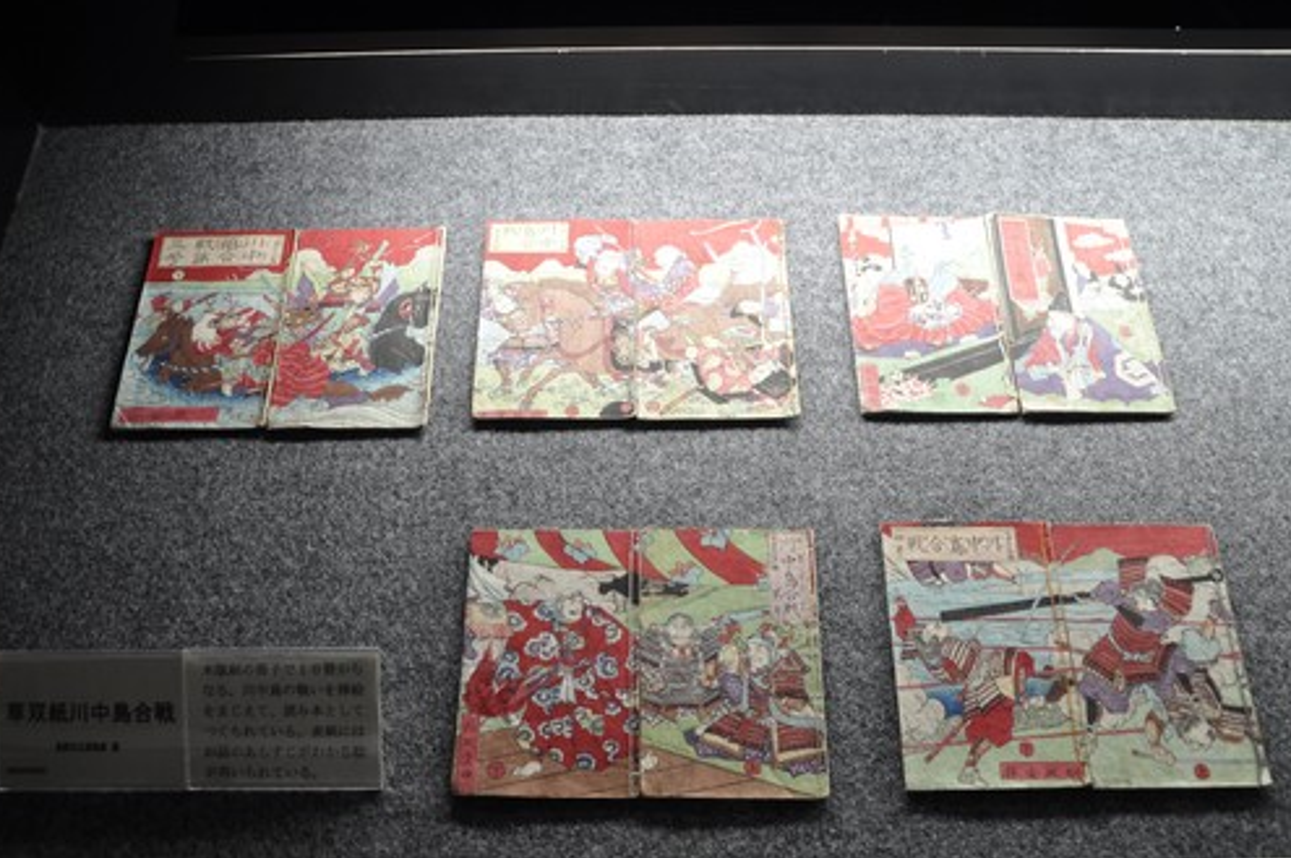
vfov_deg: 42.2
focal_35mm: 31
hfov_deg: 60.3
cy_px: 428
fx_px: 1111
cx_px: 629
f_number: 5
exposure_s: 1/25
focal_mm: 20
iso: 400
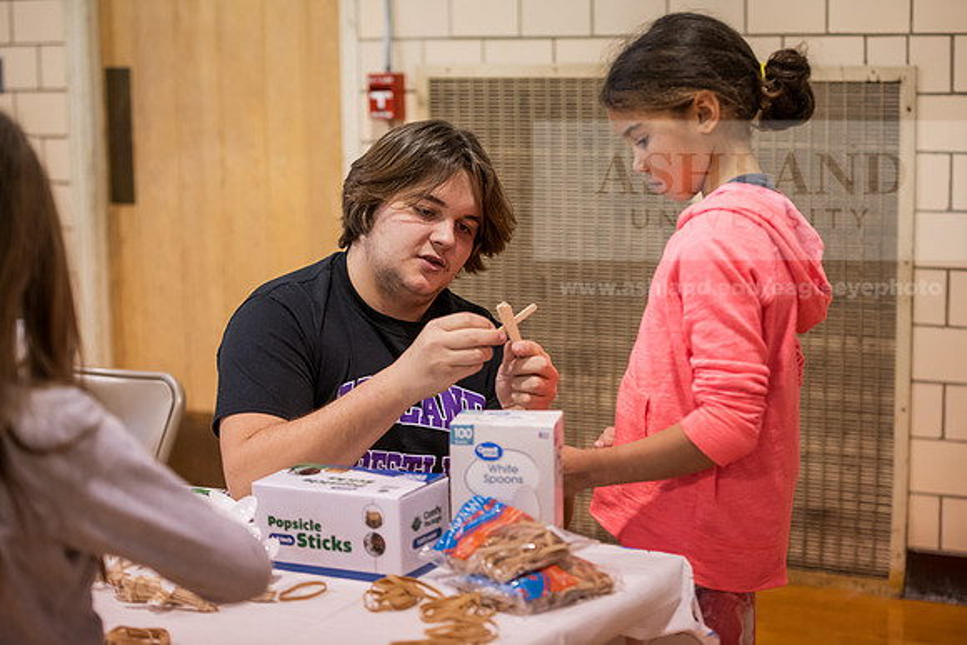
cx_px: 484
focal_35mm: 70
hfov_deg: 28.8
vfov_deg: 19.5
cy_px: 322
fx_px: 1881
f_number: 3.2
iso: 1250
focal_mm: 70
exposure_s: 1/200
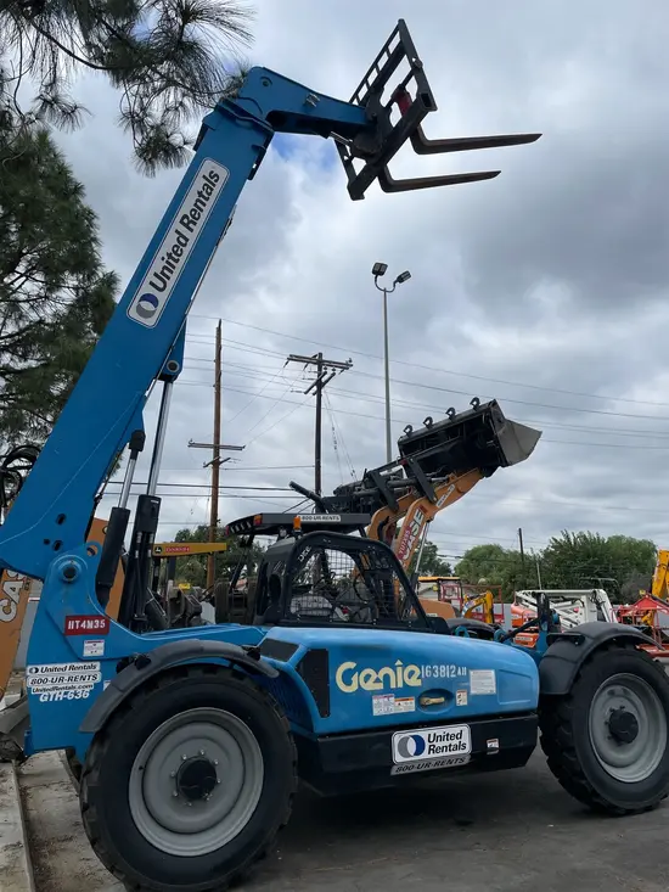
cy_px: 446
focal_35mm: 26
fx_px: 670
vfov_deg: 67.3
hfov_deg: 53.1
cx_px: 334
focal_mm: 4.2
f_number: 1.6
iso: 50
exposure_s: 1/6897
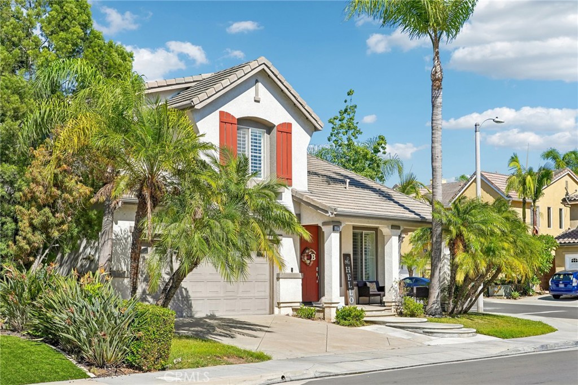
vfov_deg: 29.2
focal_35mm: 46
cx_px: 289
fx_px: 738
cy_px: 192
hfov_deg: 42.8
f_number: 8
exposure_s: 1/400
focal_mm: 46
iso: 100
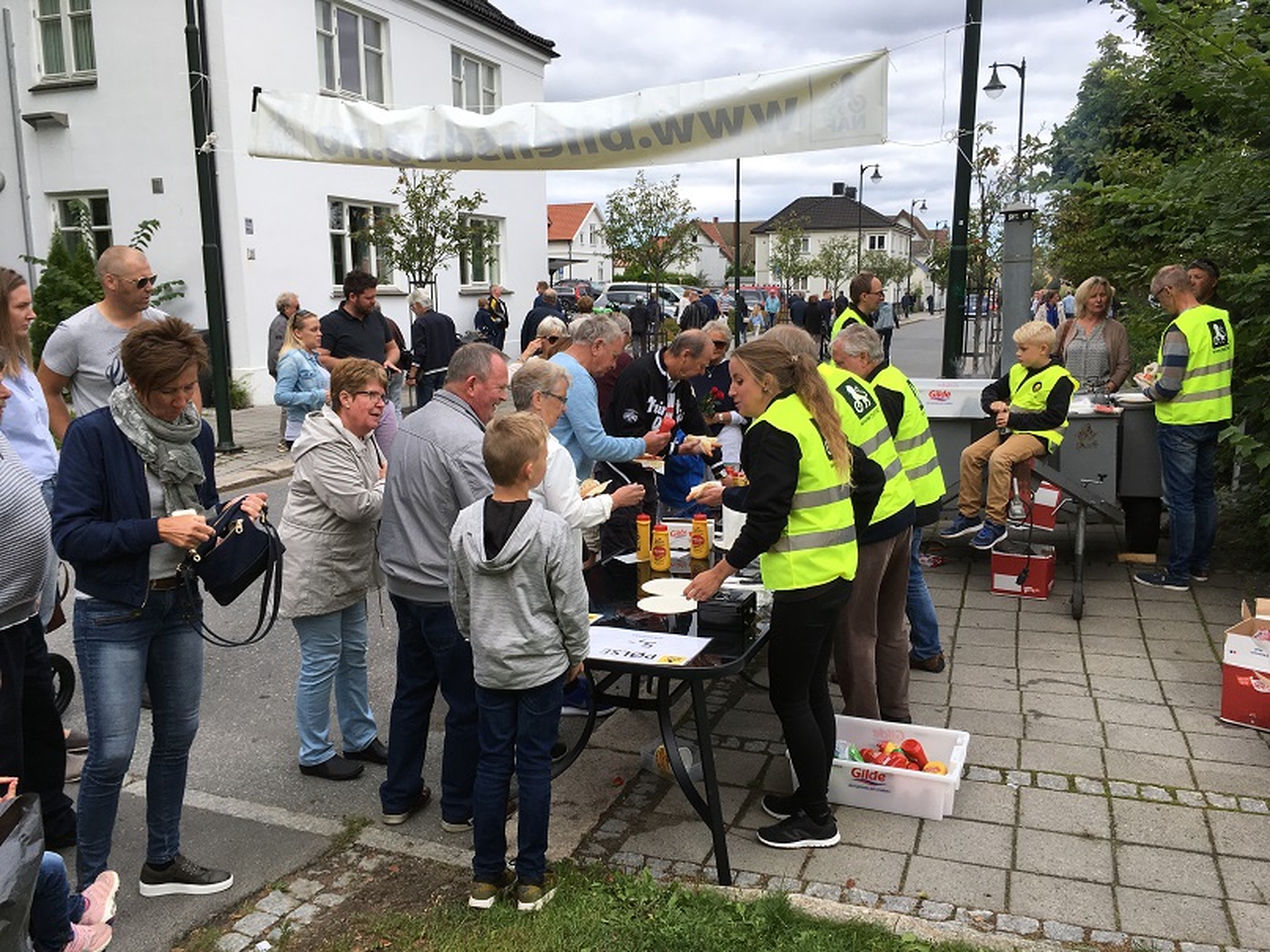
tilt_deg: -10.4
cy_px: 476
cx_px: 635
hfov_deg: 61.7
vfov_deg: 48.2
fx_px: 1064
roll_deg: +1.3
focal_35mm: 29
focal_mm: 4.15
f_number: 2.2
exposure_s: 1/793
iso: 25
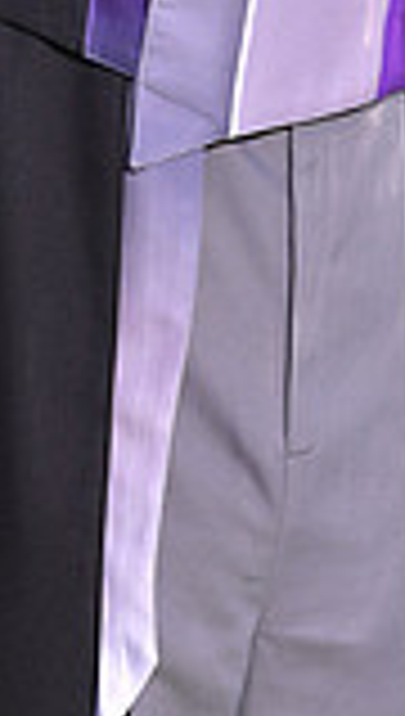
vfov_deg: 3.8
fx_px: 10869
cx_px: 434
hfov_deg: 2.1
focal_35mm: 572
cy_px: -279
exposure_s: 1/250
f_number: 4.5
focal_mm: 150
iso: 100
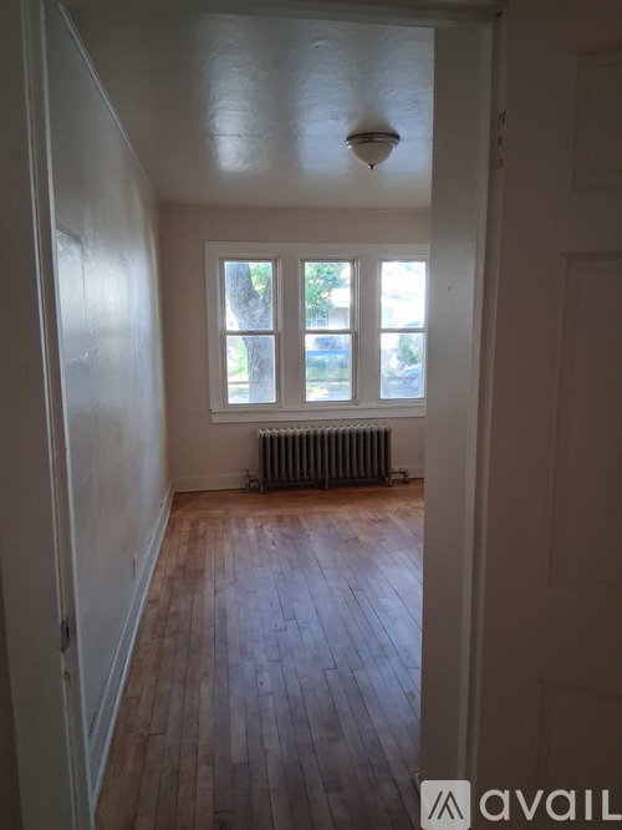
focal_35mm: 26
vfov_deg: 67.3
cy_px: 415
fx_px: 623
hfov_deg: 53.0
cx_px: 311
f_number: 1.8
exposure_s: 1/120
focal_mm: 3.98
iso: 400
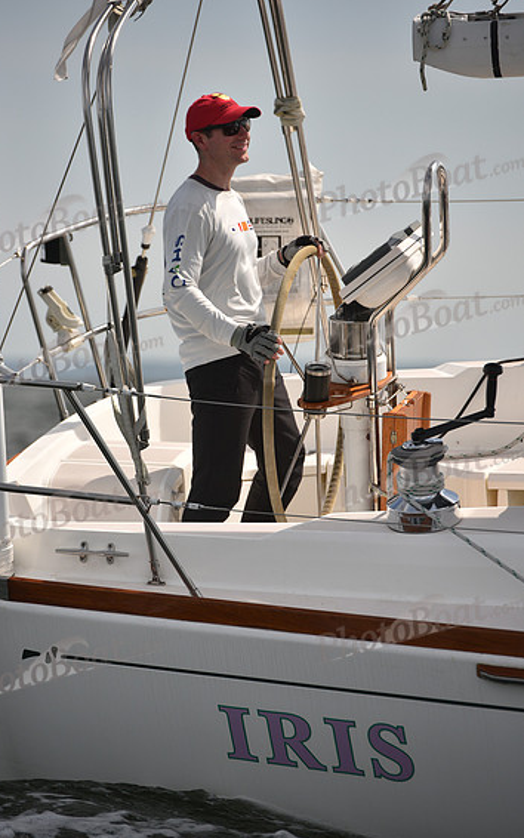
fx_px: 4773
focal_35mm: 209
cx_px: 241
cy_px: 419
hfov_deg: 6.3
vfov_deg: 10.0
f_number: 4
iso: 250
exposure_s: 1/1250
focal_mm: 200
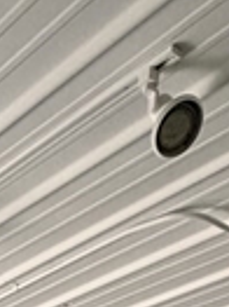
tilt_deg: -8.9
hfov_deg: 16.8
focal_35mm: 82
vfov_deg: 15.0
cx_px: -77
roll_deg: -2.0
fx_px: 724
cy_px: 726
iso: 320
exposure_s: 1/121
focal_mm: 2.22
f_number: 2.2
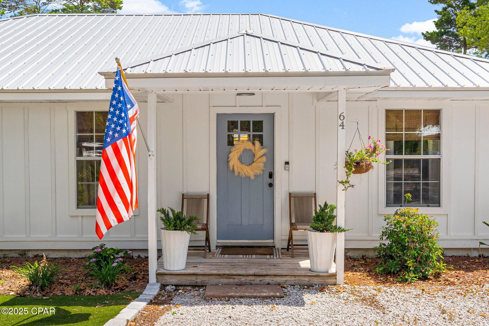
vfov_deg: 36.9
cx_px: 244
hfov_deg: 53.1
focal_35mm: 36
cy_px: 163
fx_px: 489
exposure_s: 1/1250
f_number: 8
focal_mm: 24
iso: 400
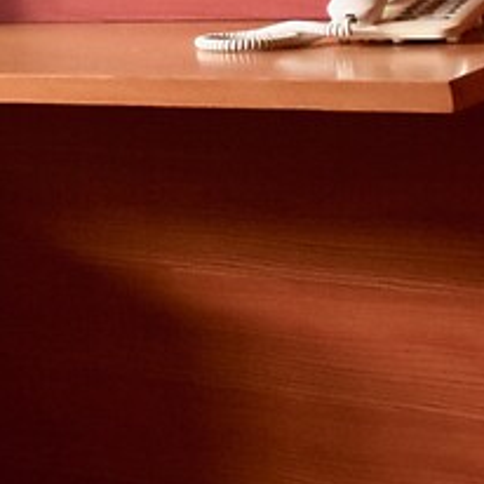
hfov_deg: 10.0
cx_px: -1057
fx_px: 1882
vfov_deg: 14.1
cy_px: -136
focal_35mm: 119
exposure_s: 1/100
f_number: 5
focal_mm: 10
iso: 640
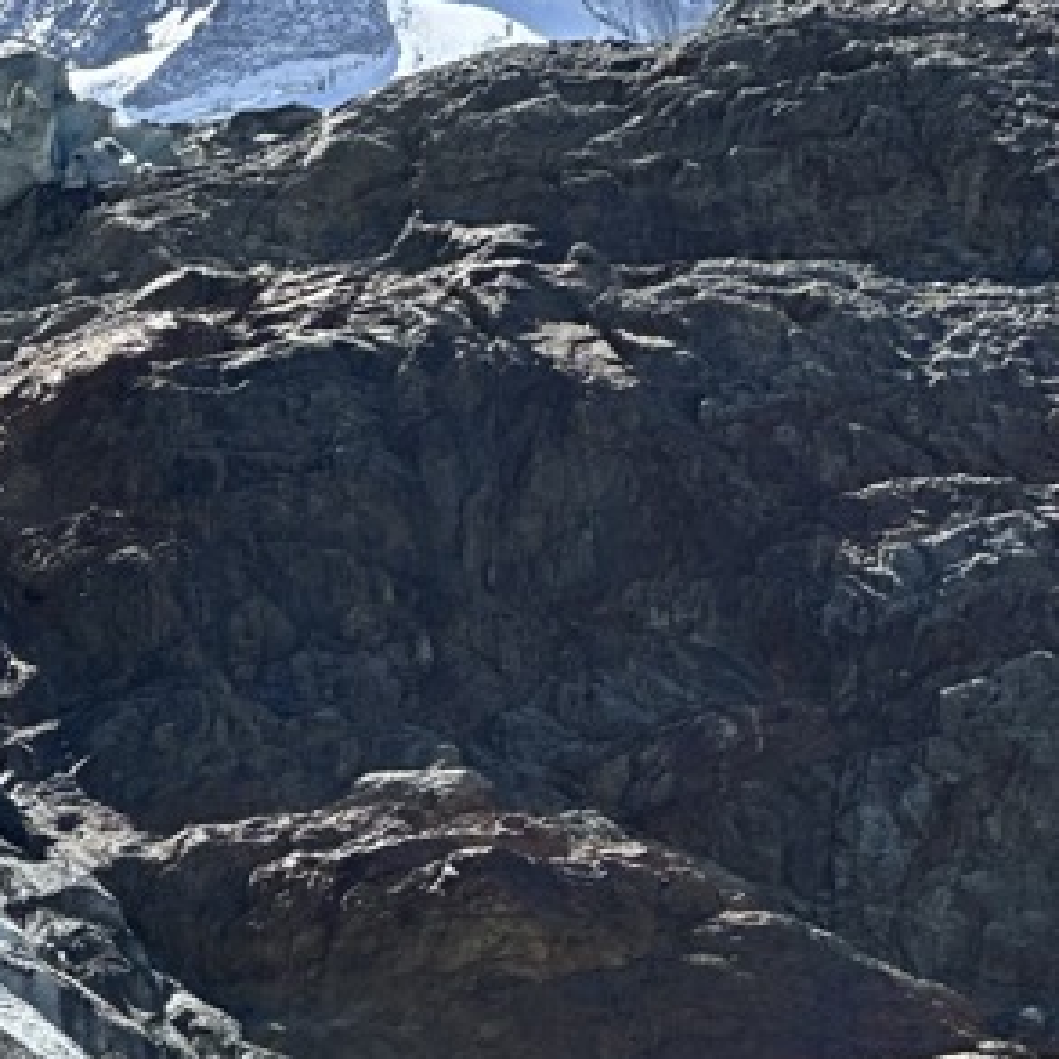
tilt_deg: +11.2
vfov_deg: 7.3
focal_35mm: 238
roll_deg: +1.8
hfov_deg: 7.3
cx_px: -325
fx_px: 8238
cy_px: 954
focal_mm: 9
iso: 32
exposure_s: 1/747
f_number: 2.8
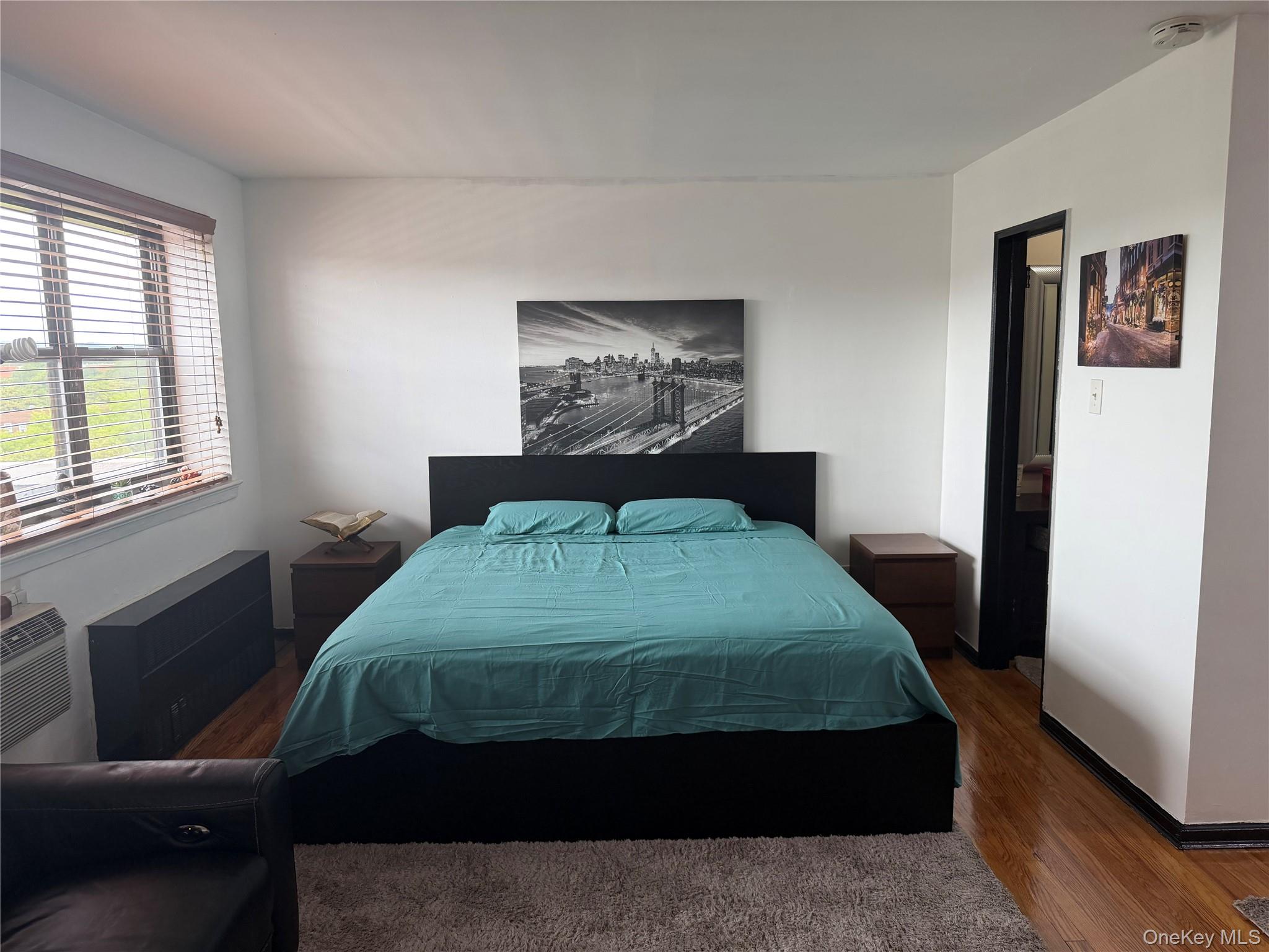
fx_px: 880
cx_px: 634
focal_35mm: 24
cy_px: 476
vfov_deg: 56.8
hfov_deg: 71.6
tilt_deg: -6.5
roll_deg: +1.1
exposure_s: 1/121
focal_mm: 6.76
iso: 160
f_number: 1.78
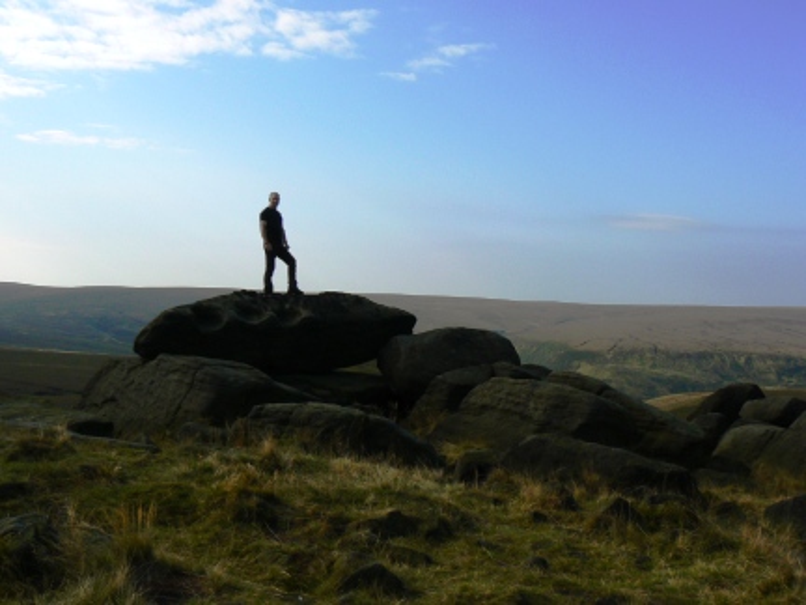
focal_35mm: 36
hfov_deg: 51.4
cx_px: 403
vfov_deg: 39.7
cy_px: 302
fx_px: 838
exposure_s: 1/400
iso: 80
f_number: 8
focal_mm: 6
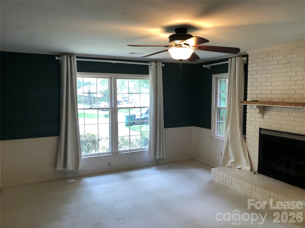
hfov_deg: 63.4
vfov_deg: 49.7
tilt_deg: -6.2
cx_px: 152
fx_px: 247
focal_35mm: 28
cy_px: 114
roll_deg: +0.1
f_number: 1.8
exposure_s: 1/30
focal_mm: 3.99
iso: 40
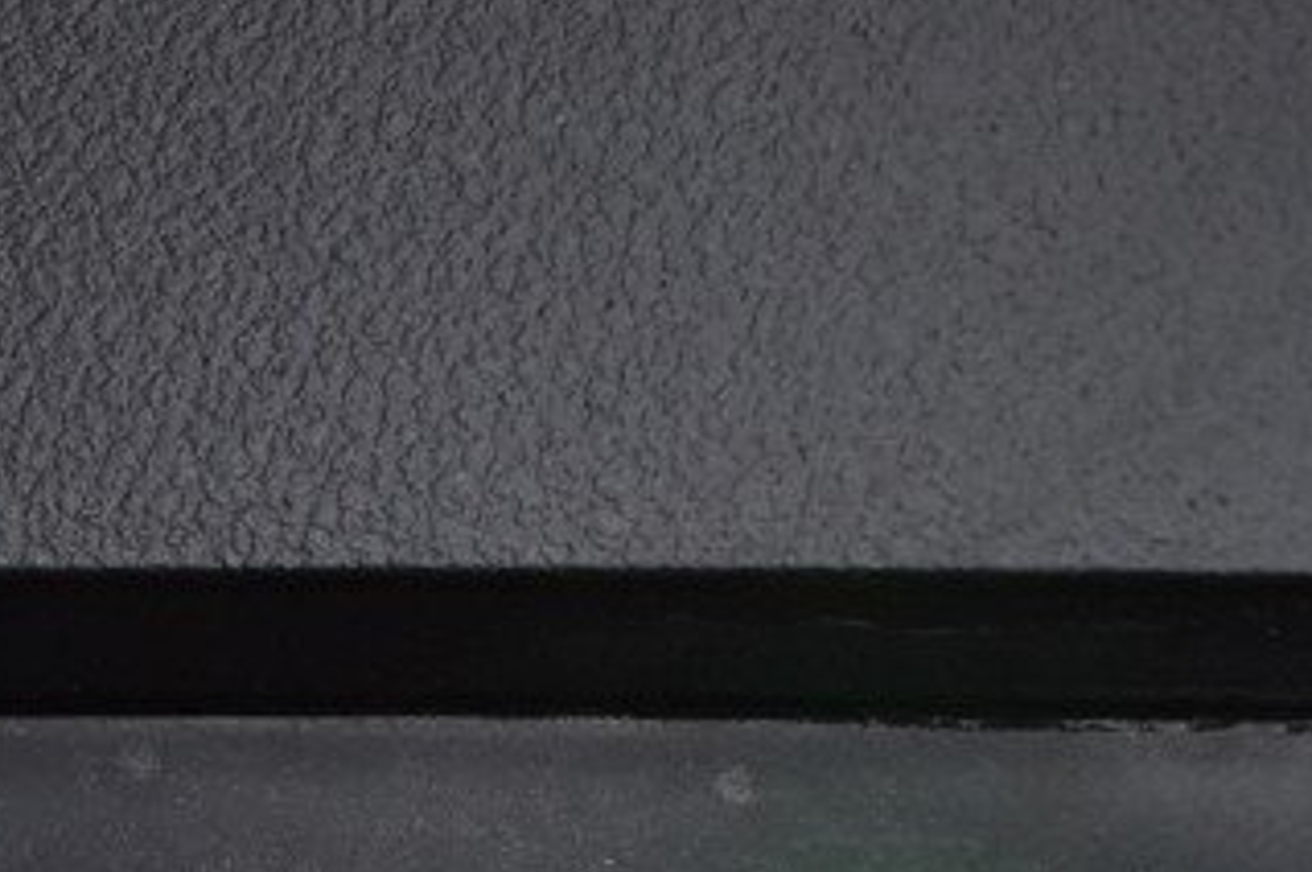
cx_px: -156
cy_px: 1547
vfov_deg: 11.3
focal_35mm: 113
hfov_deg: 17.5
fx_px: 4114
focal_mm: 20
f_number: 4
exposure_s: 1/60
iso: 720
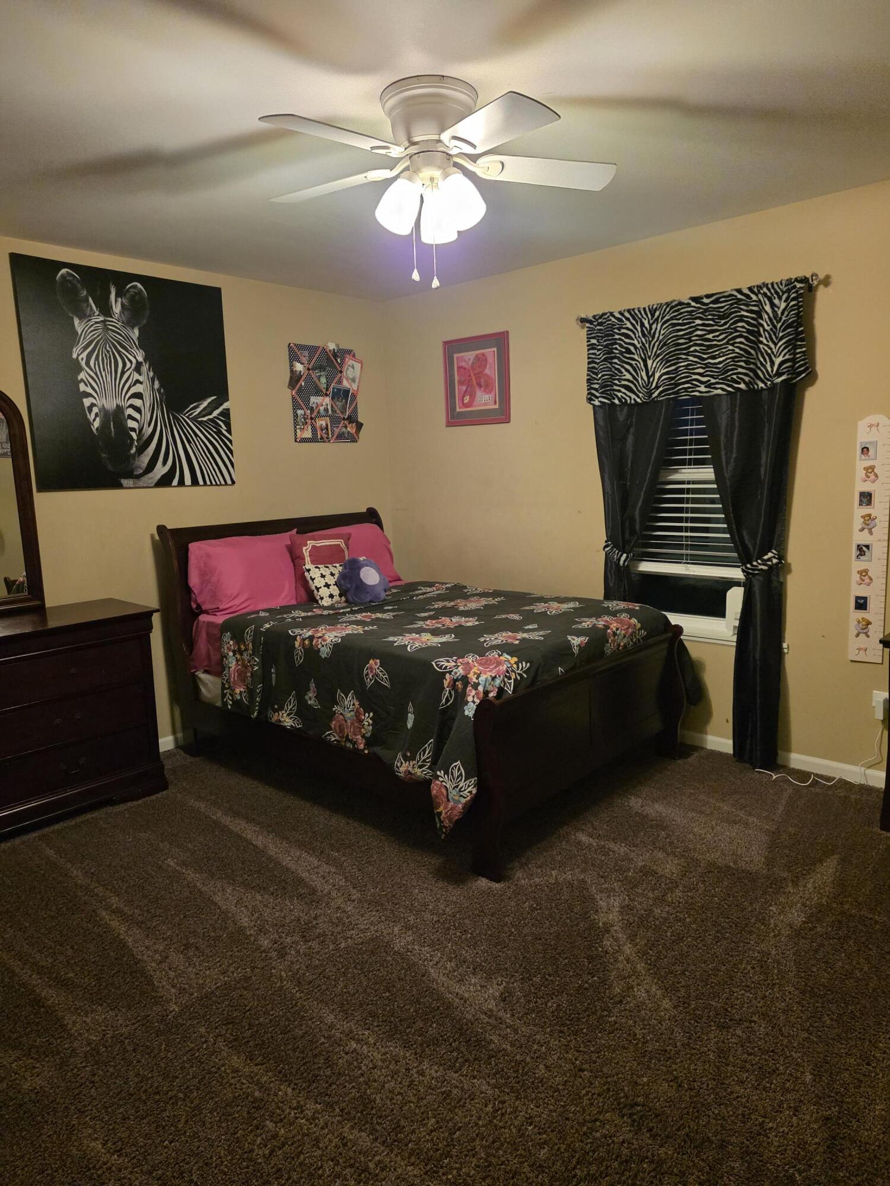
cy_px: 593
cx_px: 445
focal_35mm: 23
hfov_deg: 58.9
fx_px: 788
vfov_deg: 73.9
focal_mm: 6.25
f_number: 1.7
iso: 1250
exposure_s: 1/120
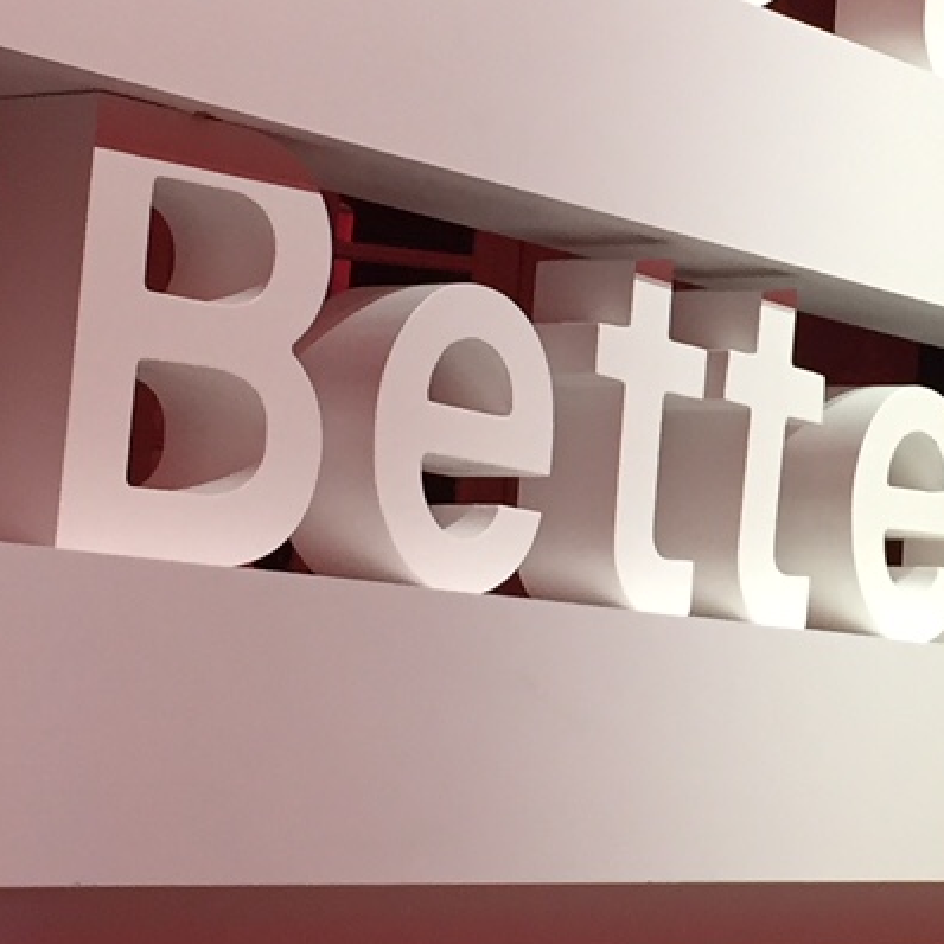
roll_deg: -2.5
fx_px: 3240
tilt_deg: +7.6
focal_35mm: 105
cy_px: 296
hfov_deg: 16.3
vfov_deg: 16.5
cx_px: 932
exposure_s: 1/33
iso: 100
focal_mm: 4.15
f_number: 2.2
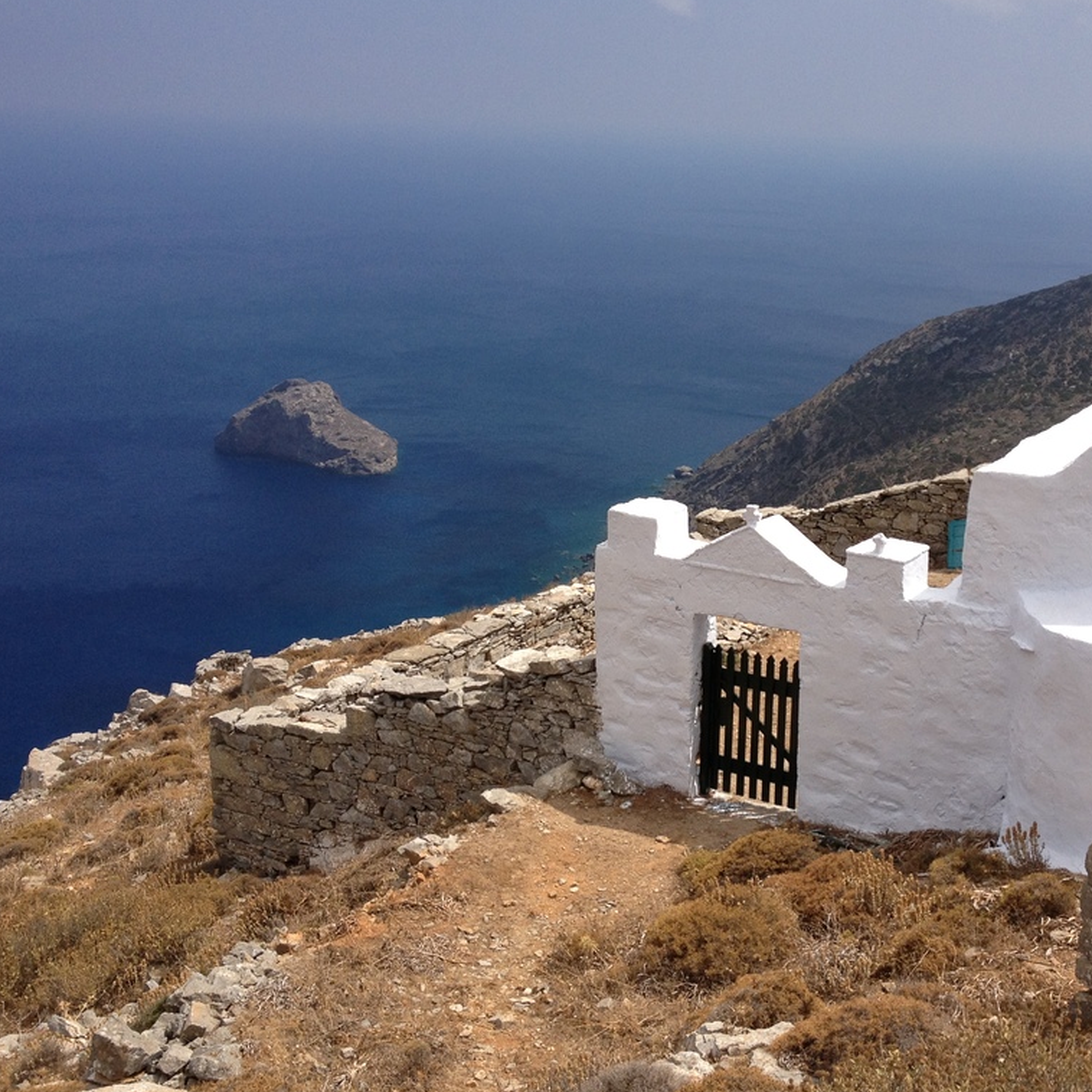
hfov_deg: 34.4
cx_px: 709
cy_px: 457
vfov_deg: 34.6
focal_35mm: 49
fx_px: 1749
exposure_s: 1/2762
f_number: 2.4
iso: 50
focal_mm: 4.28
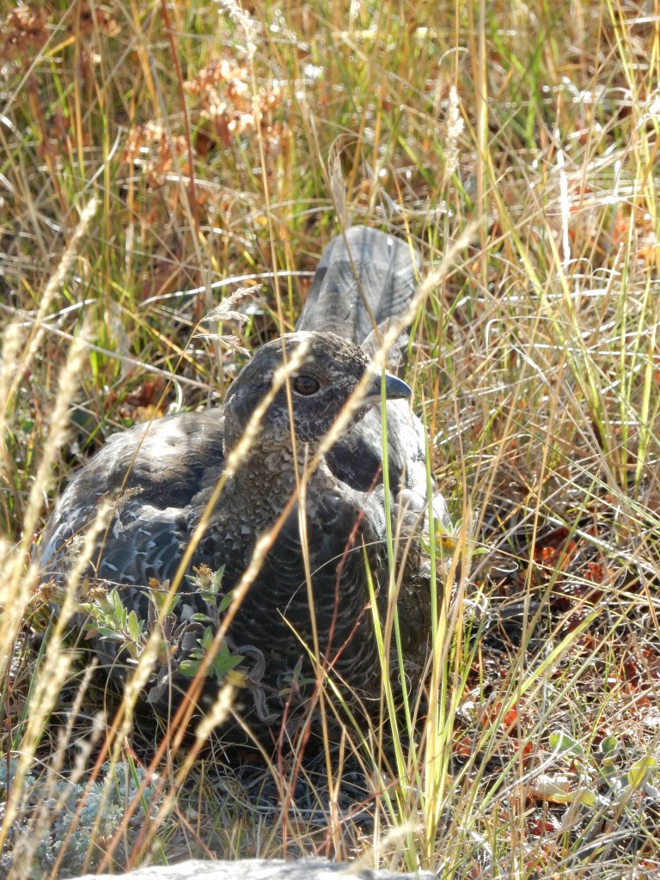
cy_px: 440
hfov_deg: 3.3
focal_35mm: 450
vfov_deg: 4.4
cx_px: 330
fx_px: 11440
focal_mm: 80.3
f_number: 6.3
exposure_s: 1/125
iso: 250
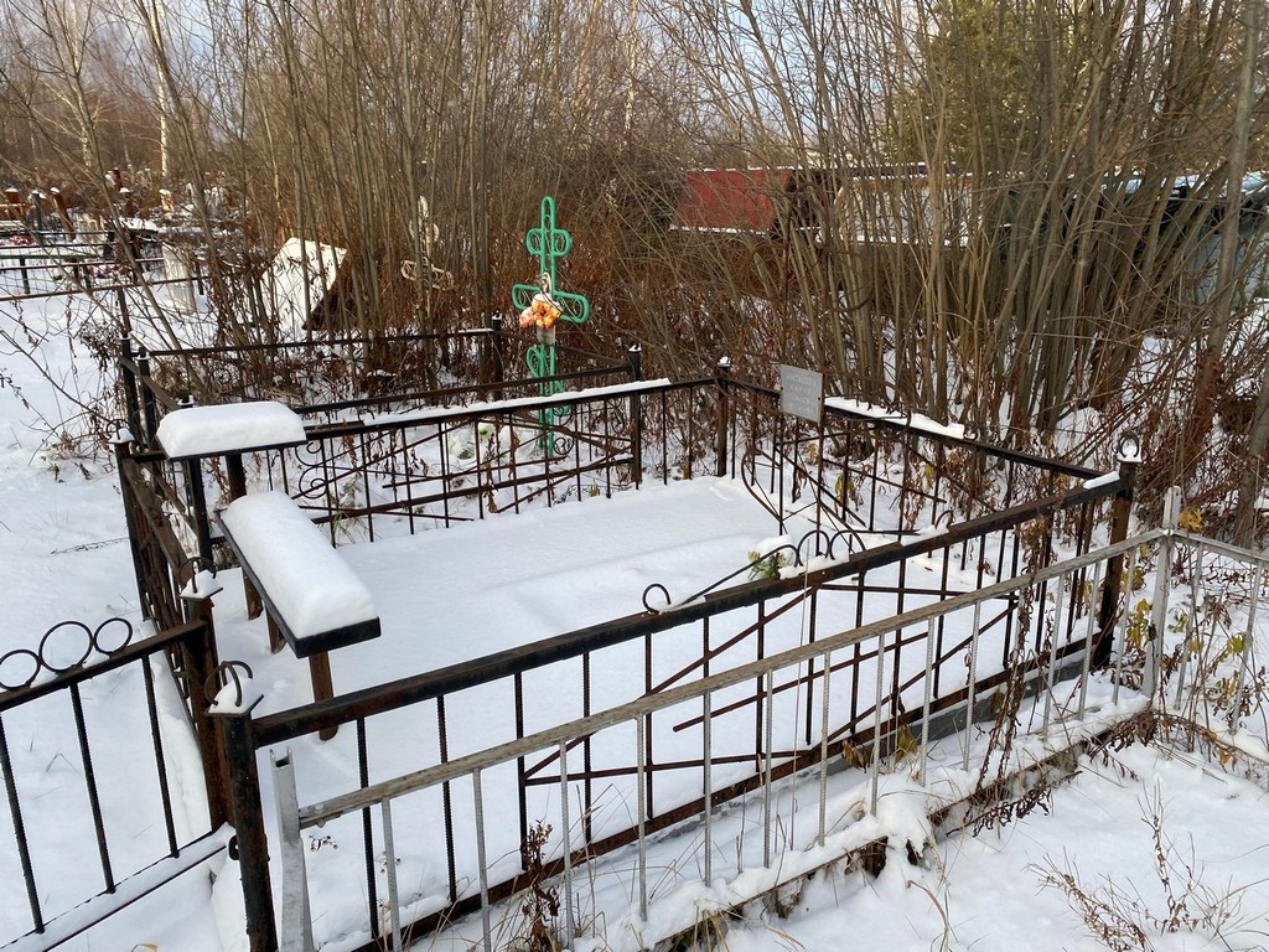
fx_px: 953
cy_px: 476
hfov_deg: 67.3
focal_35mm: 26
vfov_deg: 53.1
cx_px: 634
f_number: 1.8
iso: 32
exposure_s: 1/724
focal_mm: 4.25
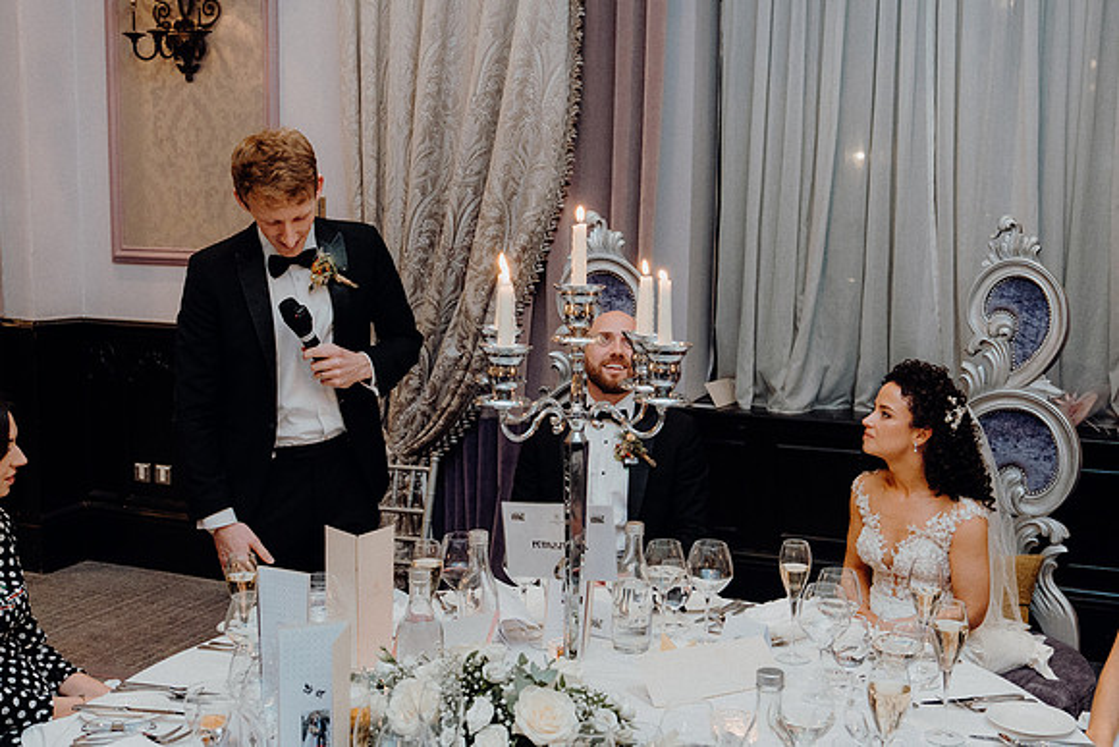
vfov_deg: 31.2
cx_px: 560
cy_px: 374
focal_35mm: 43
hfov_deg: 45.4
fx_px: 1337
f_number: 3.5
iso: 2500
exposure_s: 1/160
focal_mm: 29
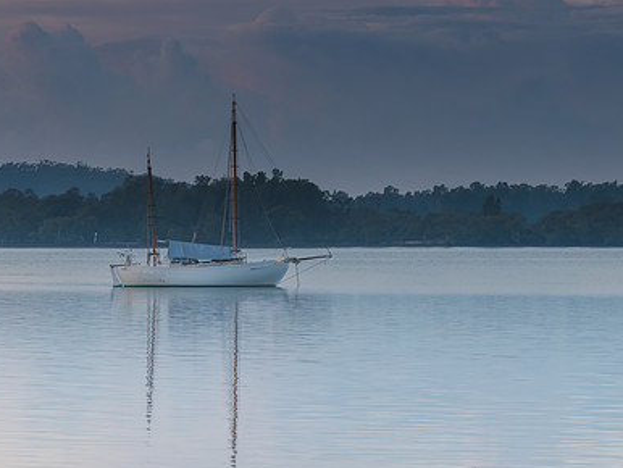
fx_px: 2773
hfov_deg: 12.8
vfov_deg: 9.6
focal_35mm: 154
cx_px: 318
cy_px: 207
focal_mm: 105
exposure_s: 1/5
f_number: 8
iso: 100
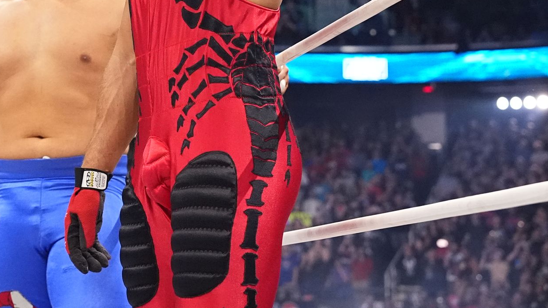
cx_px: 147
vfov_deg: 13.4
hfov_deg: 23.7
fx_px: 1293
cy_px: -5
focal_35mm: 89
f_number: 3.5
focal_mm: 49
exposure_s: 1/640
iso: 6400
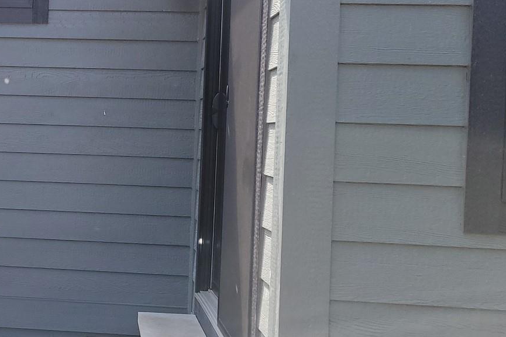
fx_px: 900
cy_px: 155
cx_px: -16
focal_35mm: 64
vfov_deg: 21.2
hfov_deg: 29.1
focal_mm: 5.4
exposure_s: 1/559
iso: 40
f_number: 1.8
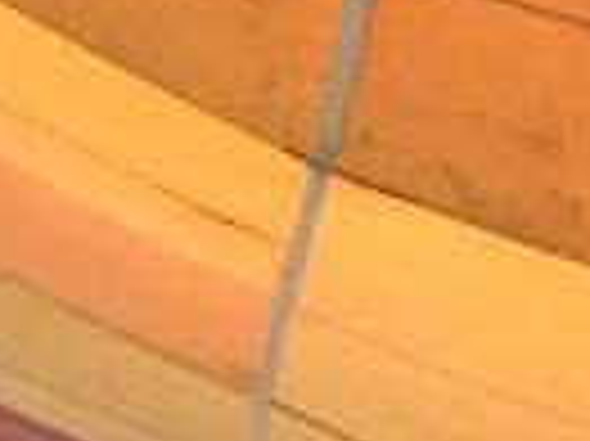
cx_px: 1894
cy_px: 1422
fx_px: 3559
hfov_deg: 7.9
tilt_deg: +47.5
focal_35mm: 209
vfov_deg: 6.4
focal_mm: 4.15
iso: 50
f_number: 2.2
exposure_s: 1/33
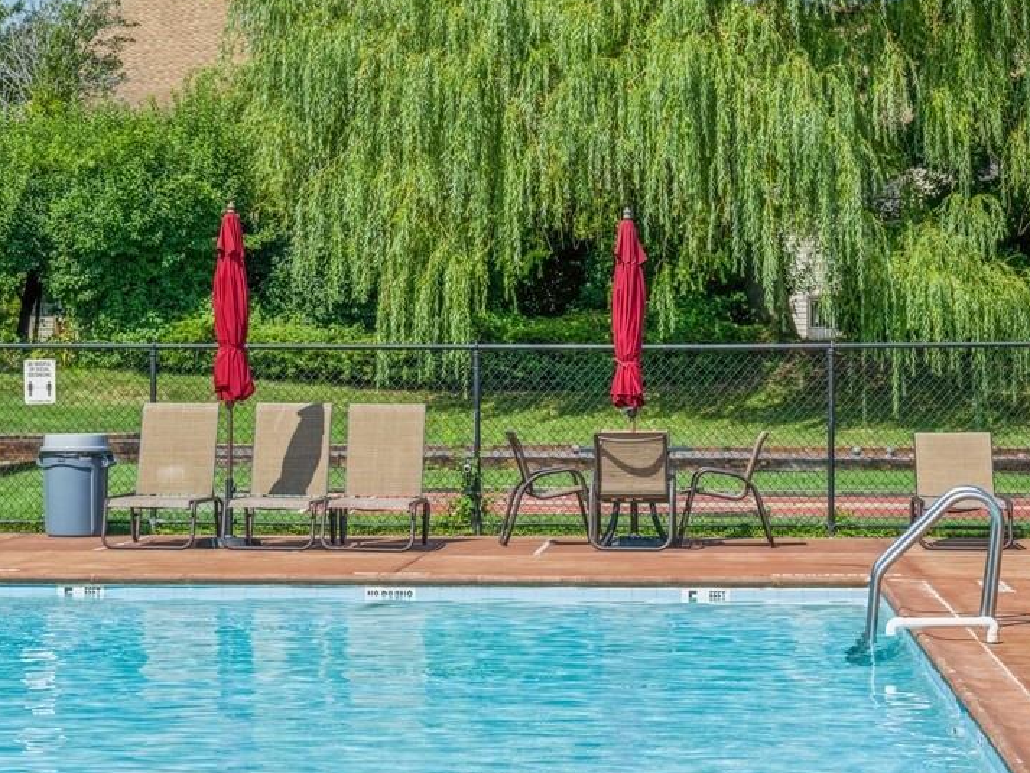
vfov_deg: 13.7
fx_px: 3214
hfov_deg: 18.2
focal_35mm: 108
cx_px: 404
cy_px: 371
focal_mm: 89
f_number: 11
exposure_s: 1/400
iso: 400
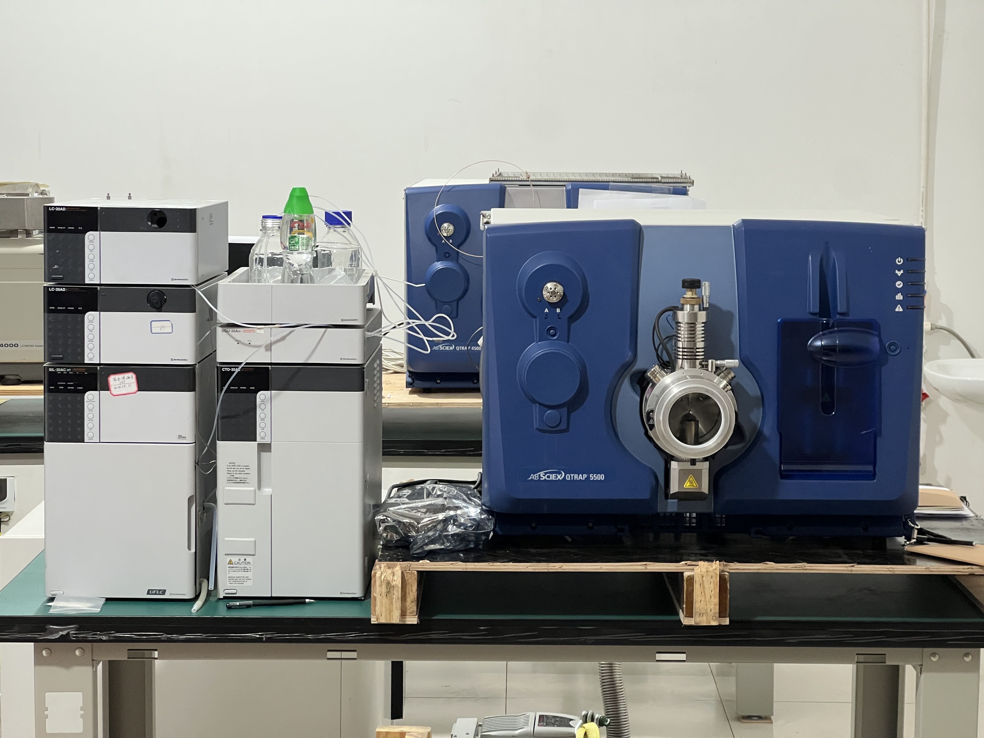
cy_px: 369
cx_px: 492
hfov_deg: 25.3
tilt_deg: -8.2
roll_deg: +0.5
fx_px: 2189
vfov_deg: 19.1
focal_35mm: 77
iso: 250
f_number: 2.8
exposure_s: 1/50
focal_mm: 9
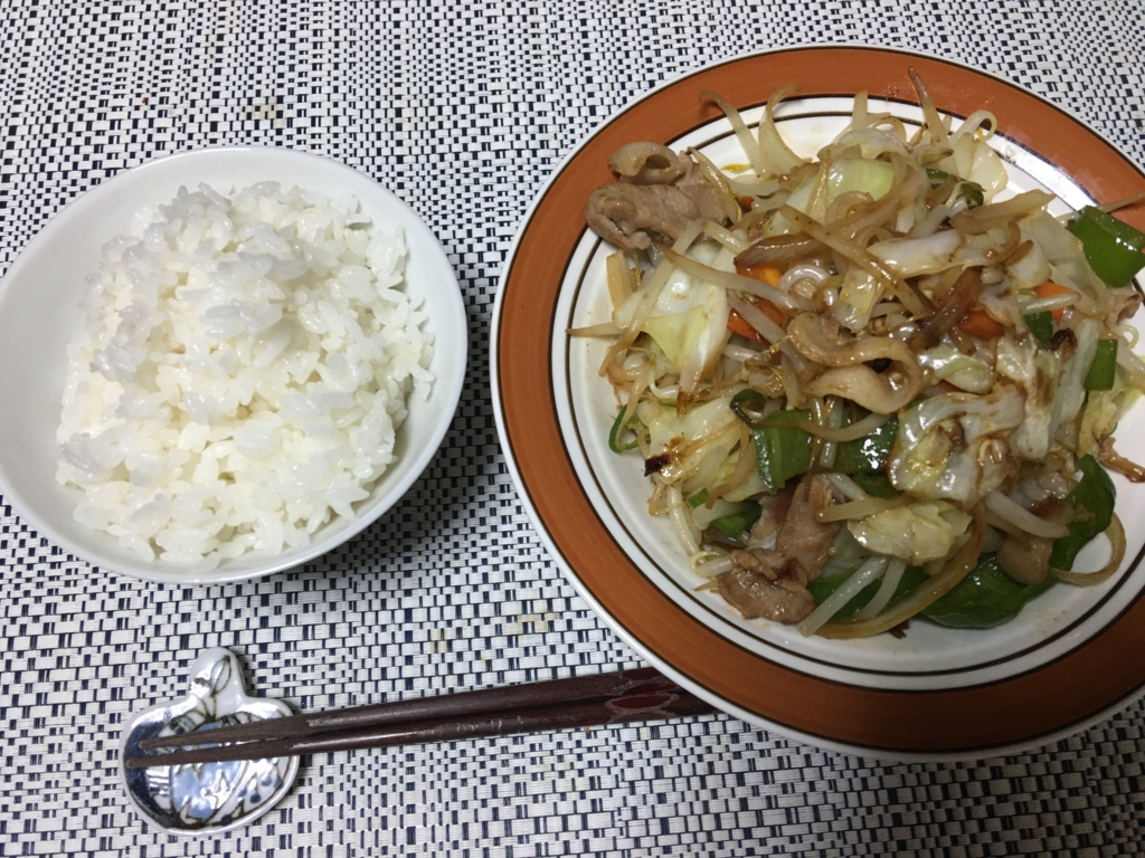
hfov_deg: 61.7
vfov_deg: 48.2
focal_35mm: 29
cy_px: 429
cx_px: 572
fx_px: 959
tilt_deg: -68.3
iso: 25
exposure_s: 1/15
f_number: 2.2
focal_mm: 4.15
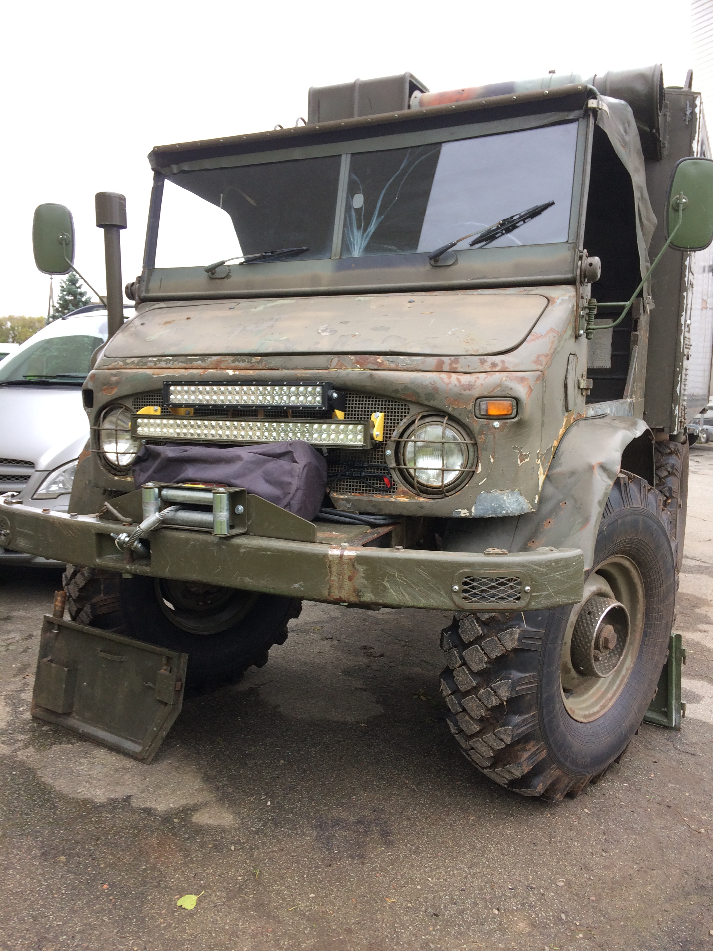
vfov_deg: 61.7
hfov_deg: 48.2
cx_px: 356
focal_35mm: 29
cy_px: 476
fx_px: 796
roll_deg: -0.4
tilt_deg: -9.3
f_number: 2.2
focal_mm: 4.15
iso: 40
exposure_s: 1/50
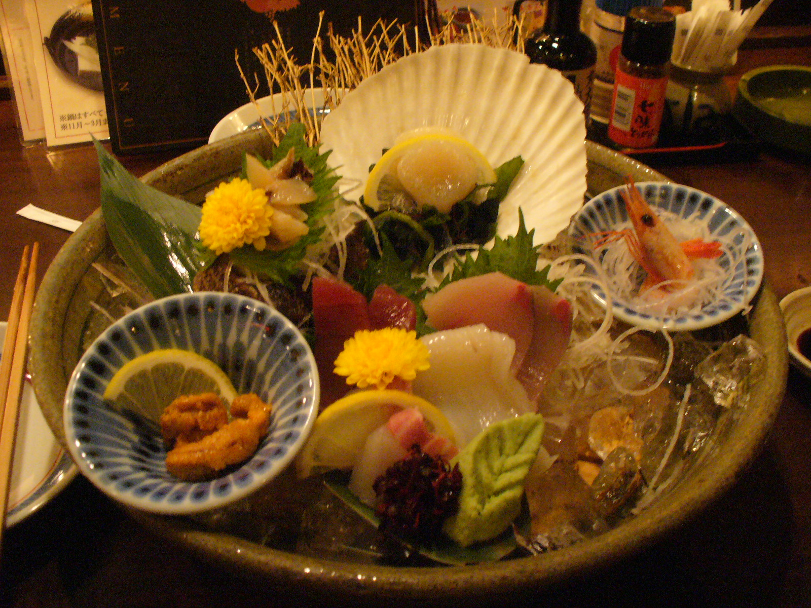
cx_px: 406
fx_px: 867
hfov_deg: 50.1
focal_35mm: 37
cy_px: 304
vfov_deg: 38.7
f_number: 2.8
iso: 400
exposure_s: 1/10
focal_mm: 6.1
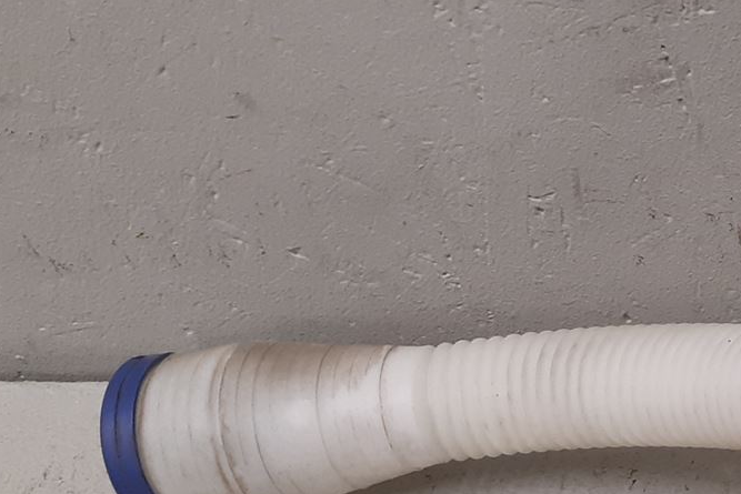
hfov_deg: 21.2
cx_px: 1069
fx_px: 1709
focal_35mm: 83
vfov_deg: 16.4
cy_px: 381
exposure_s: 1/50
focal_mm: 3.93
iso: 125
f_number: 1.7
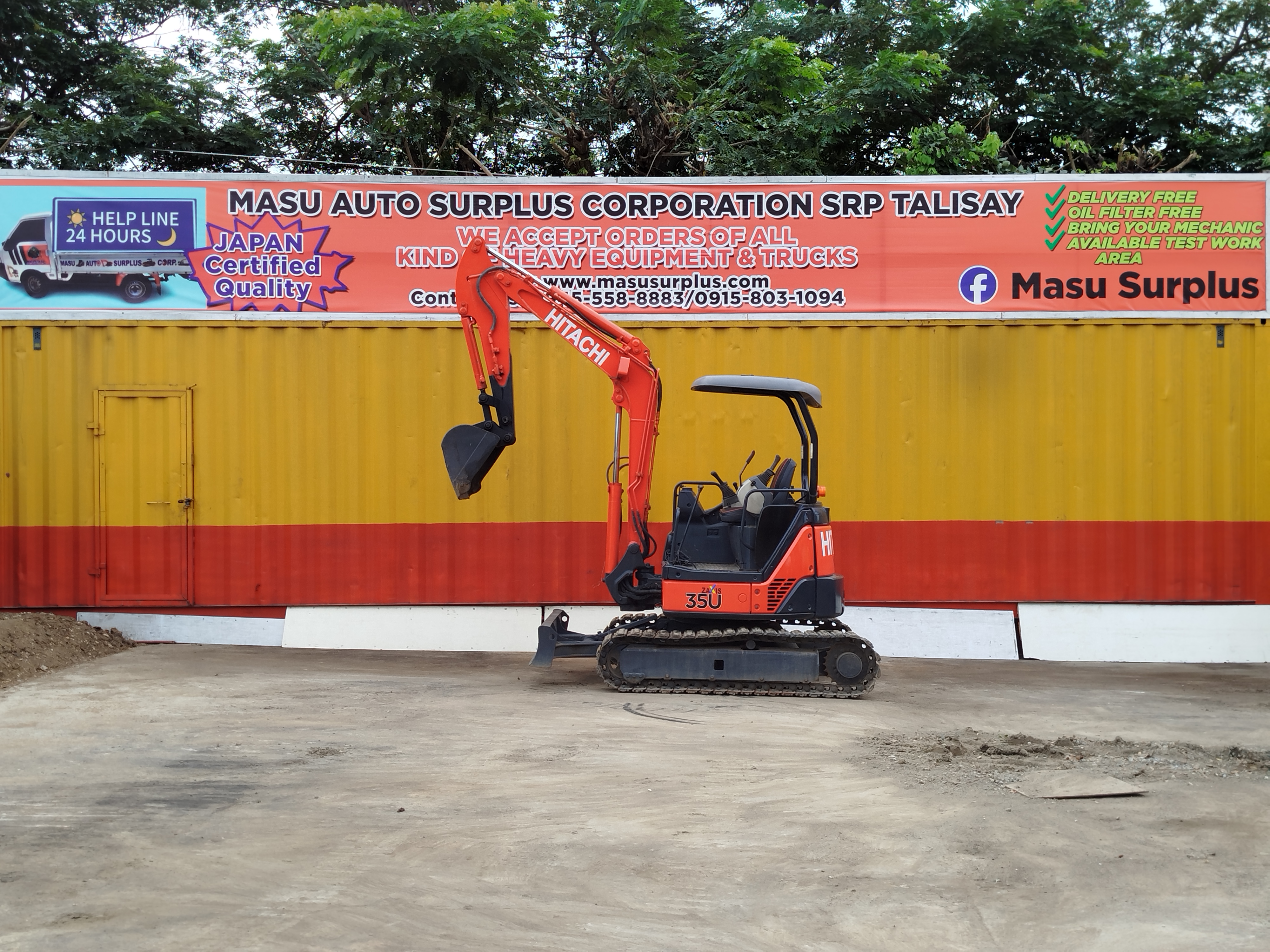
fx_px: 1578
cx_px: 635
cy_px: 476
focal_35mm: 43
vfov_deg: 33.6
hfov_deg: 43.9
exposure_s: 1/290
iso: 50
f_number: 1.7
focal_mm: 5.31
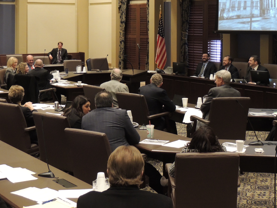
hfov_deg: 26.0
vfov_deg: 19.3
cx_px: 133
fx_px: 600
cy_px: 28
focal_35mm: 75
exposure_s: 1/25
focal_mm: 7.6
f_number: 3.4
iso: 400
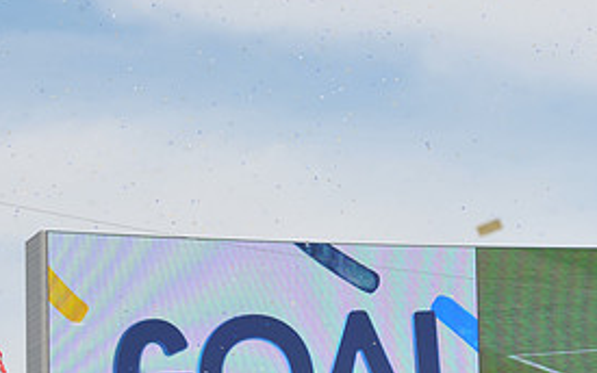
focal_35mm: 219
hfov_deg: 9.6
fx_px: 3564
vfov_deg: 6.0
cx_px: 449
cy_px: 393
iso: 250
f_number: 10
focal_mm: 102
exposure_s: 1/400
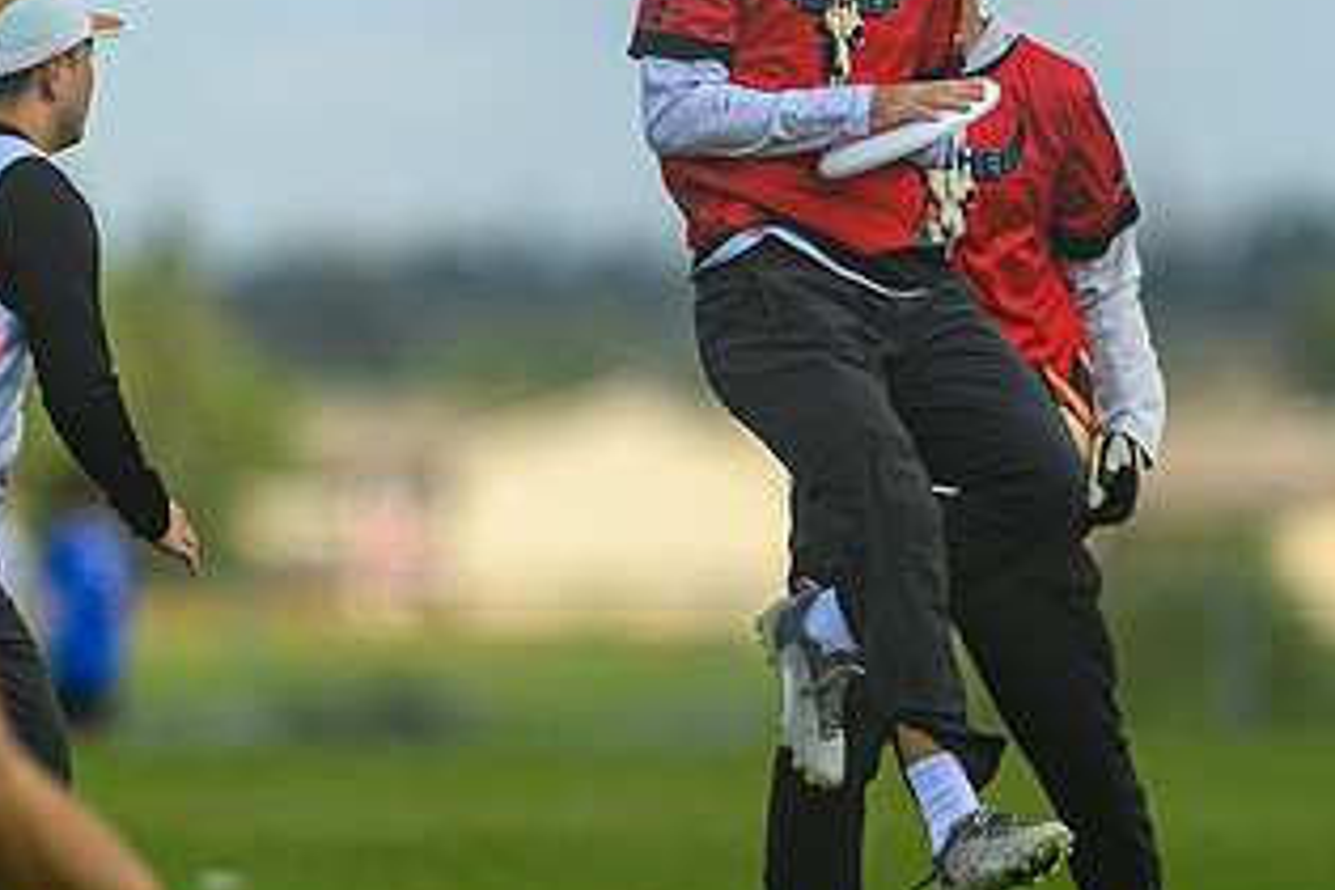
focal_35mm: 1055
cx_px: 880
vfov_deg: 1.3
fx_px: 39120
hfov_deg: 2.0
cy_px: 406
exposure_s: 1/1600
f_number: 3.2
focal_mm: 400
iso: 100
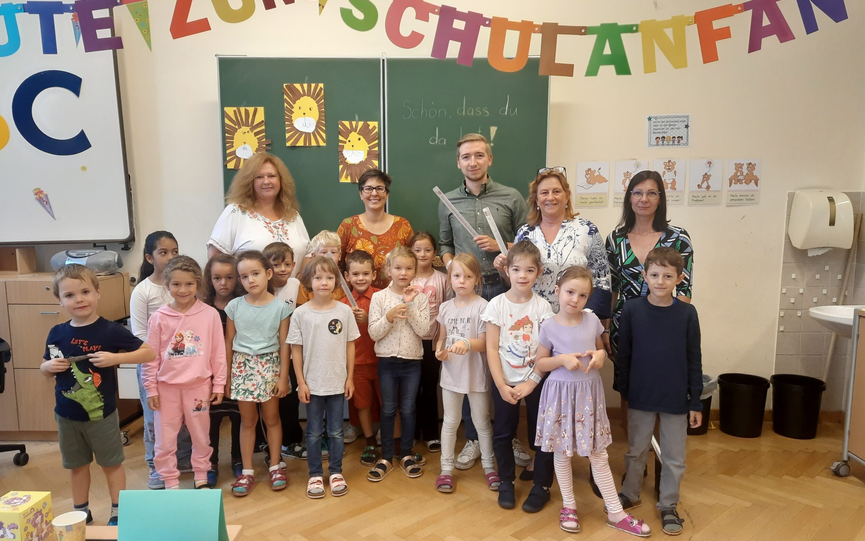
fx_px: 613
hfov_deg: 70.4
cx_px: 440
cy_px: 288
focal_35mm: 26
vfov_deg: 47.6
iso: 200
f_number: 1.8
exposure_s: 1/50
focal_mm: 5.23
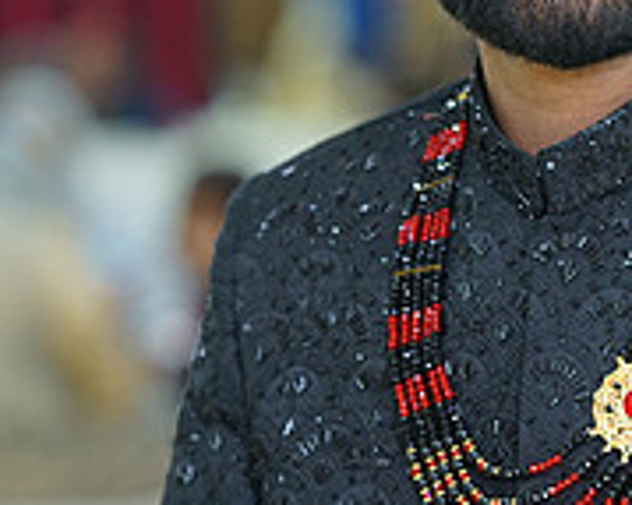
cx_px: 521
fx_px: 4842
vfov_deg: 6.0
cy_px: 254
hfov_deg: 7.5
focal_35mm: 259
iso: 400
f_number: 2
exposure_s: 1/160
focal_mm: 85
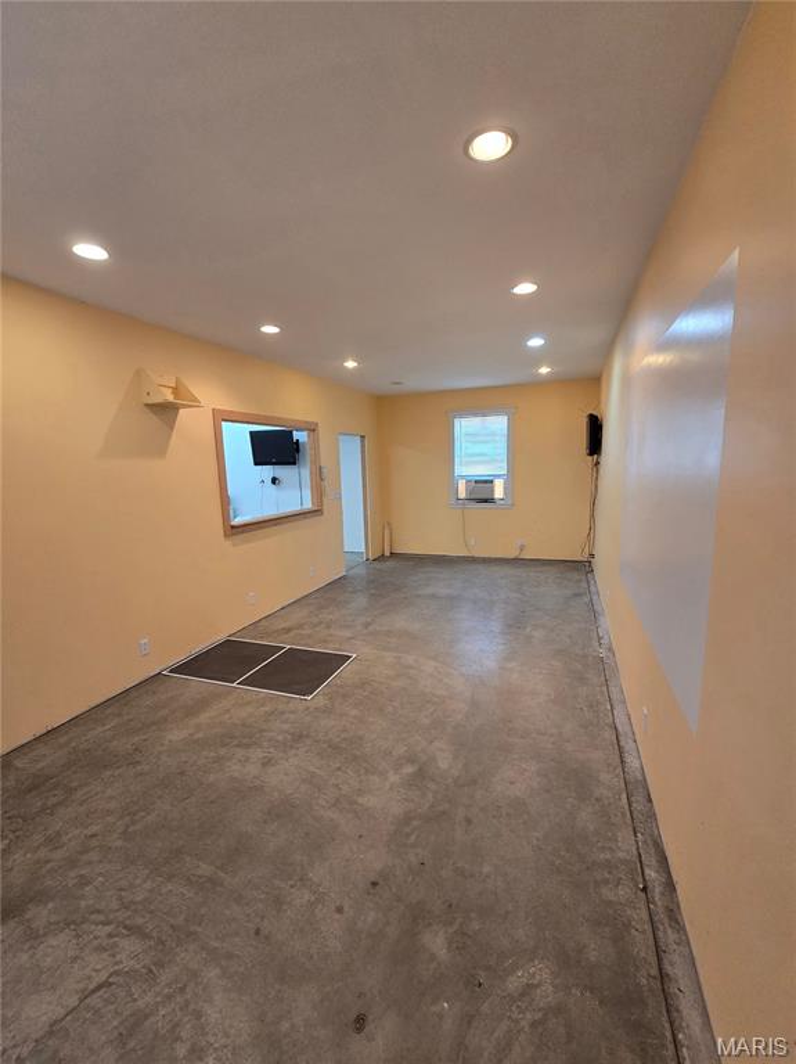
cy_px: 532
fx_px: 399
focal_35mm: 13
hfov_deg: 89.9
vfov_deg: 106.2
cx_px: 398
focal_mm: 2.2
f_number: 2.2
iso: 250
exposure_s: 1/60.2
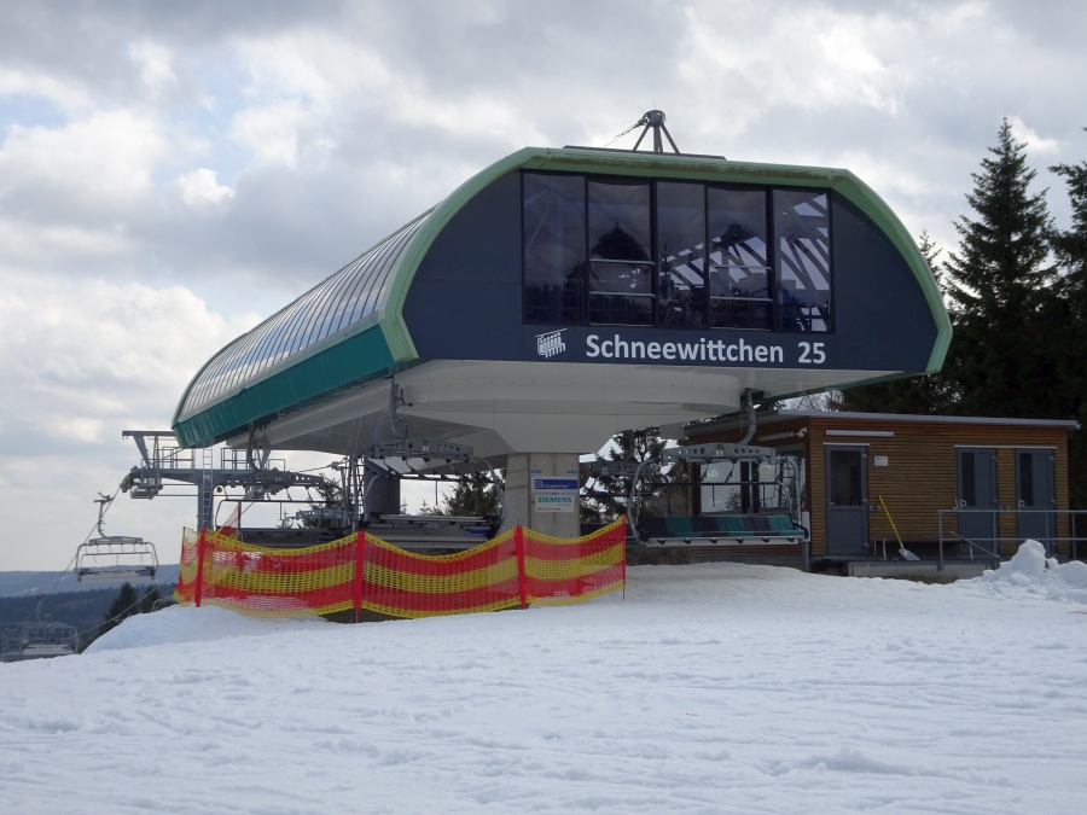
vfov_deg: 26.1
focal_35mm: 56
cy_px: 408
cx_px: 544
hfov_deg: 34.3
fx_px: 1758
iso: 80
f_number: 4.5
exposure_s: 1/500
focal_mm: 9.52
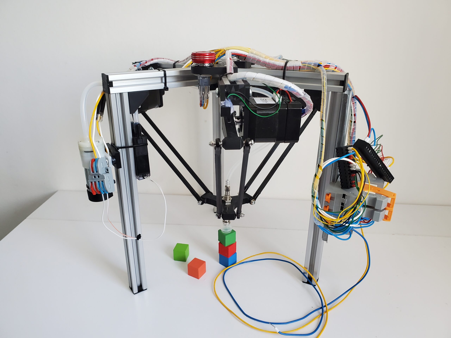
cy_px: 169
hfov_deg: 67.3
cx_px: 226
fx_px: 339
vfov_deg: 53.1
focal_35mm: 26
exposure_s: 1/60
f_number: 2.4
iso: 200
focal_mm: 4.3
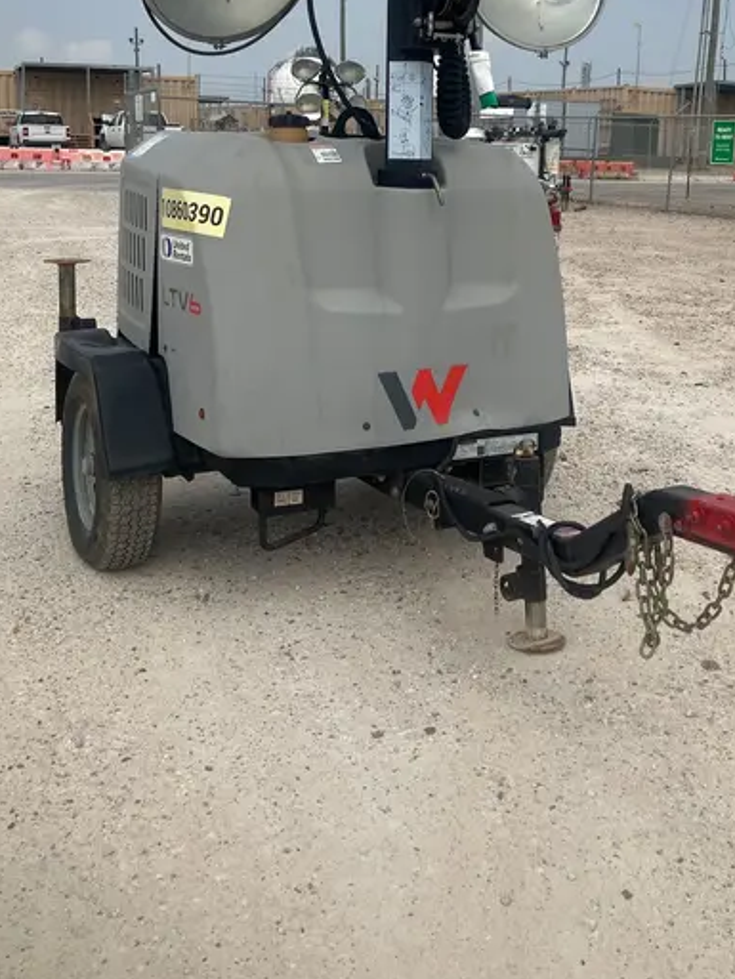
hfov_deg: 35.9
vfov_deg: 45.8
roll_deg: -3.2
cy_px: 299
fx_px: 1132
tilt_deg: -6.5
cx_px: 430
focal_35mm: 40
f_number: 1.8
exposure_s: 1/2208
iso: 32
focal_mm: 3.99
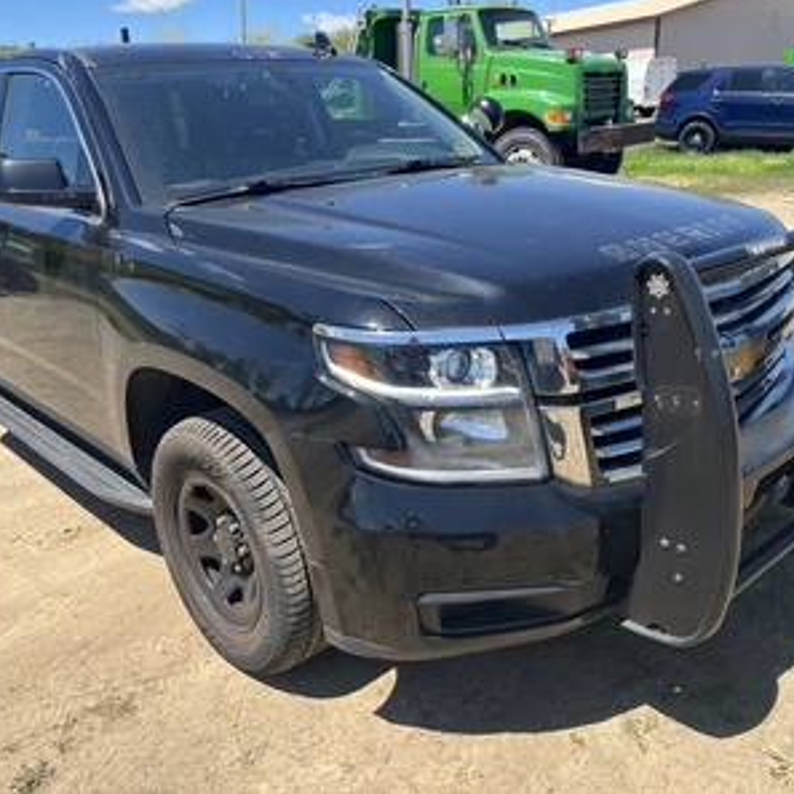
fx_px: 804
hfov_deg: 52.5
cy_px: 396
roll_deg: +2.1
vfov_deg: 52.5
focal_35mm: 31
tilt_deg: -18.8
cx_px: 377
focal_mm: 5.1
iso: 50
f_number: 1.6
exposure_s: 1/1536
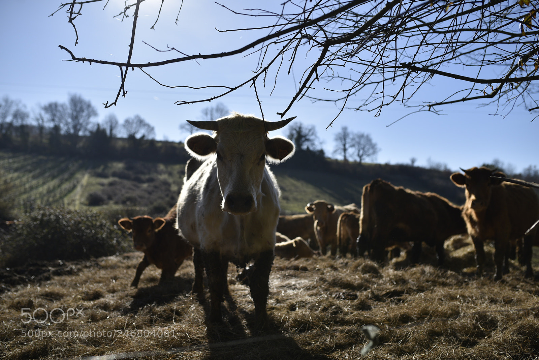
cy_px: 180
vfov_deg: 37.9
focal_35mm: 35
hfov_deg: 54.4
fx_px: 524
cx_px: 270
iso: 100
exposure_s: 1/3200
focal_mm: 35
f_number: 2.8
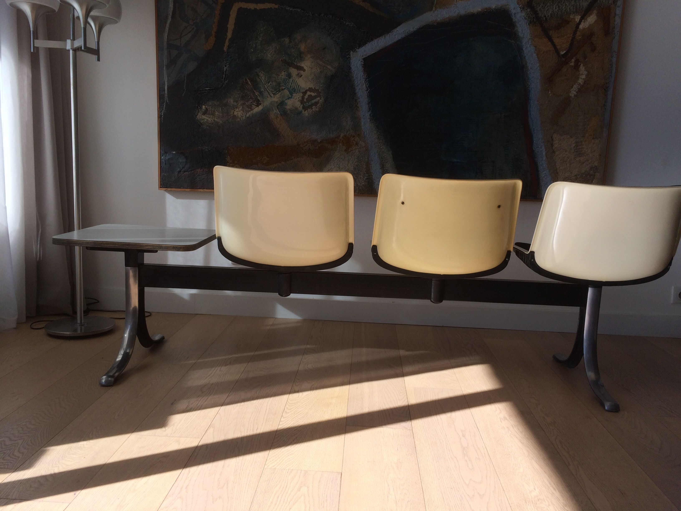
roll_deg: -1.4
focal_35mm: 29
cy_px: 256
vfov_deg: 48.2
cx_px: 340
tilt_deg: -9.2
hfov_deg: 61.7
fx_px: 571
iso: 32
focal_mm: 4.15
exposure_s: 1/684
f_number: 2.2
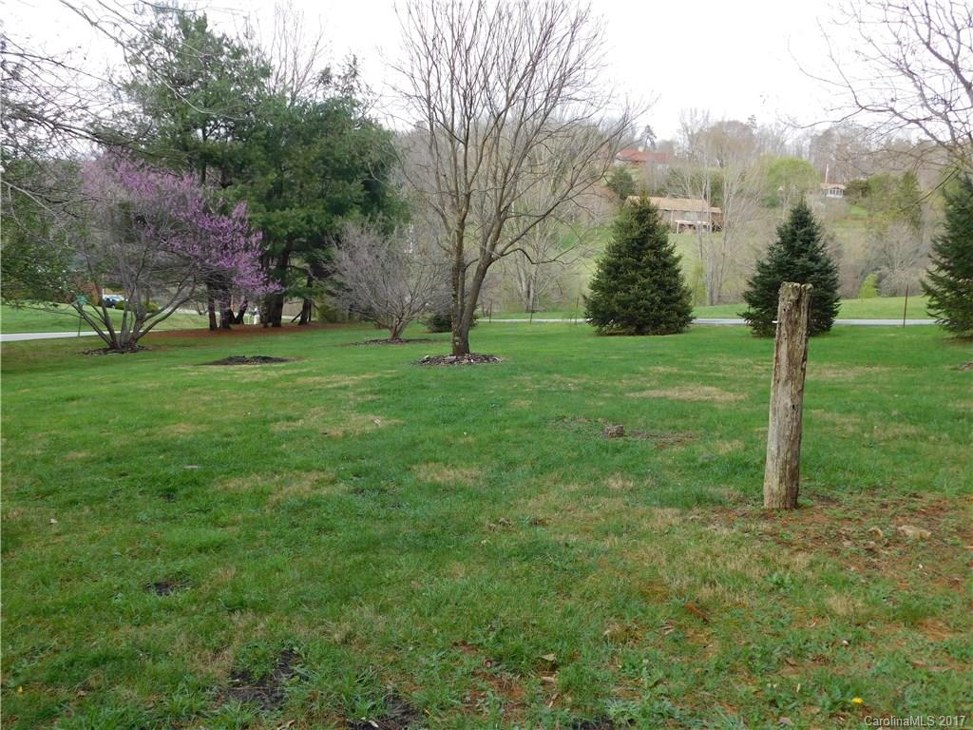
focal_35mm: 30
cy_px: 365
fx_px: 843
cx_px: 486
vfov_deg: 46.8
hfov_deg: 60.0
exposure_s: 1/125
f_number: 3.2
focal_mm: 5.3
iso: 125
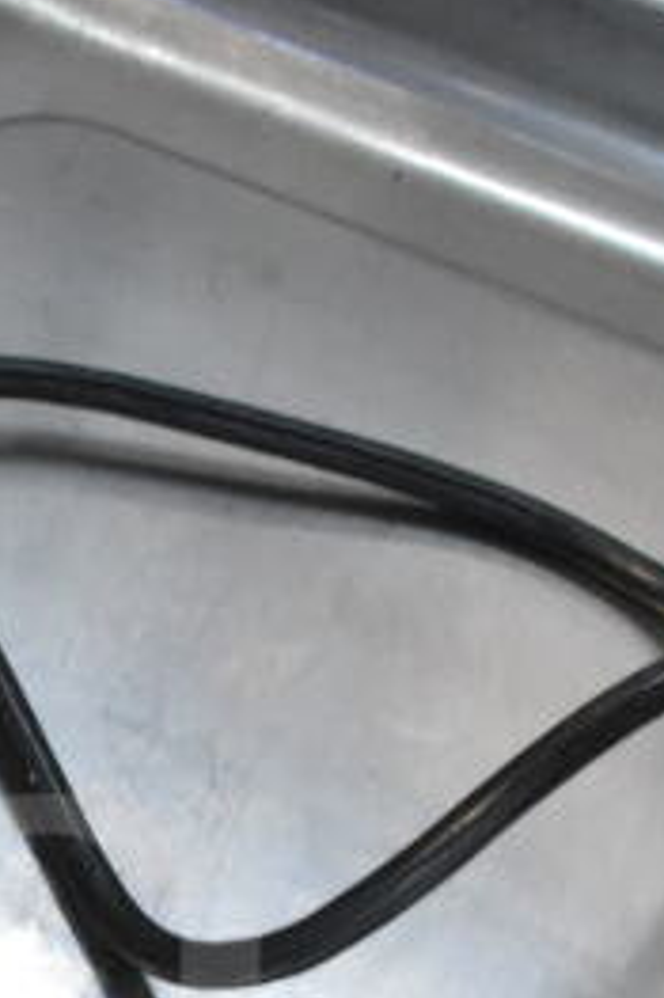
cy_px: 1097
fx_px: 2604
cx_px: -68
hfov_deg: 14.2
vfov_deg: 20.7
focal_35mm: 94
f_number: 3.5
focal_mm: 18
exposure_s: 1/125
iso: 1600
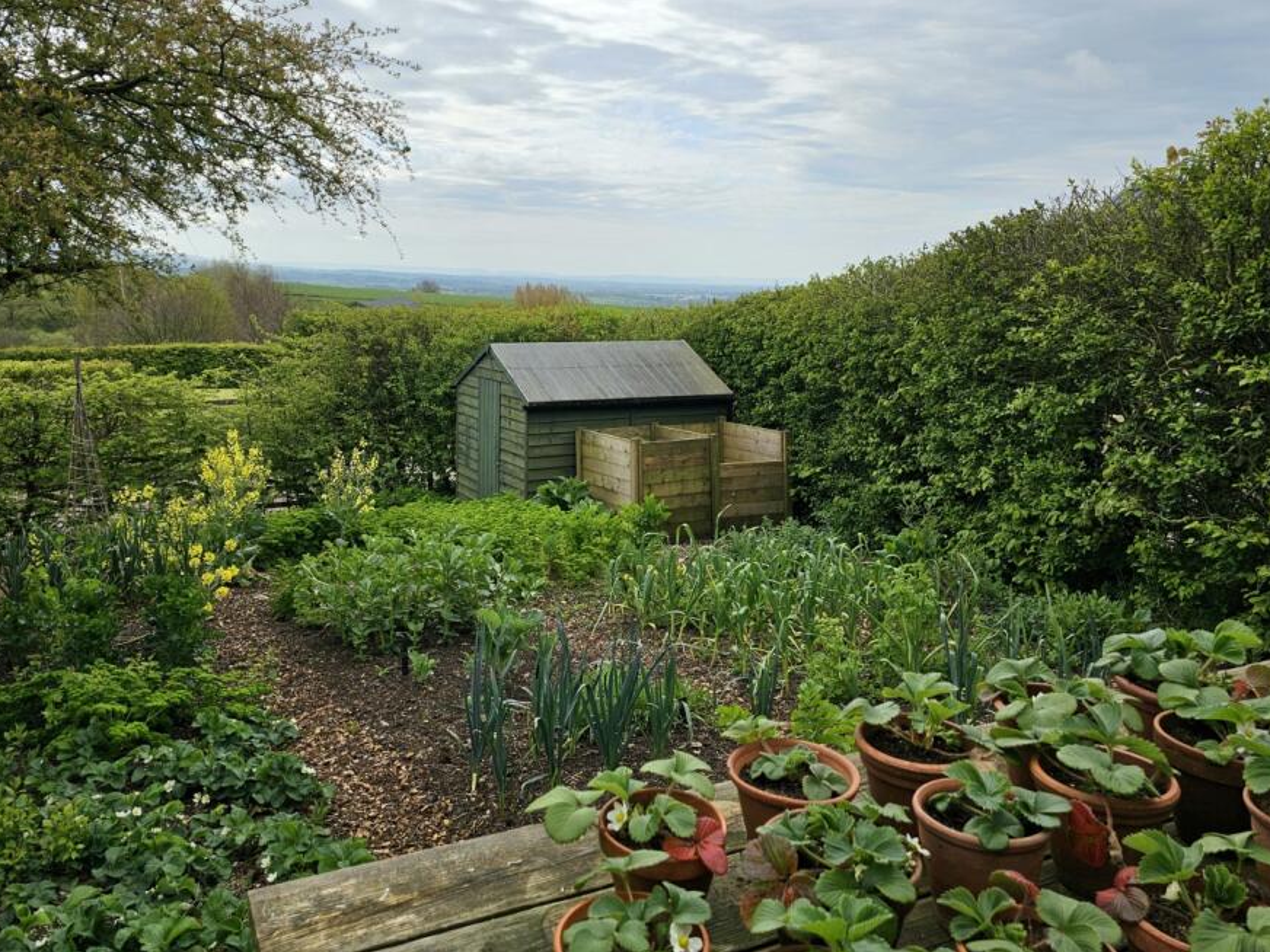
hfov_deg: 65.2
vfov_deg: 51.2
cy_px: 418
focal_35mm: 27
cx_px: 575
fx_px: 991
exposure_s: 1/909
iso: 10
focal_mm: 6.3
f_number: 1.7
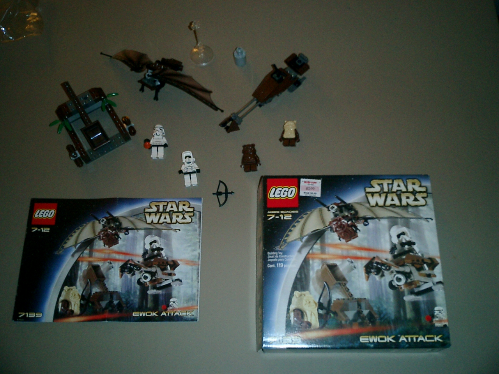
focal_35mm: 36
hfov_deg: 51.4
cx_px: 250
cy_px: 187
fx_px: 519
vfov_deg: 39.7
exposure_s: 1/30
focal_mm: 7.5
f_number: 3.2
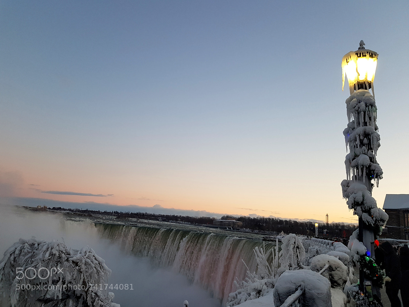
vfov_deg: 53.1
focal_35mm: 26
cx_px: 204
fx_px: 307
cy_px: 154
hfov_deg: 67.3
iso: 64
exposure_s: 1/100
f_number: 1.7
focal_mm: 4.2
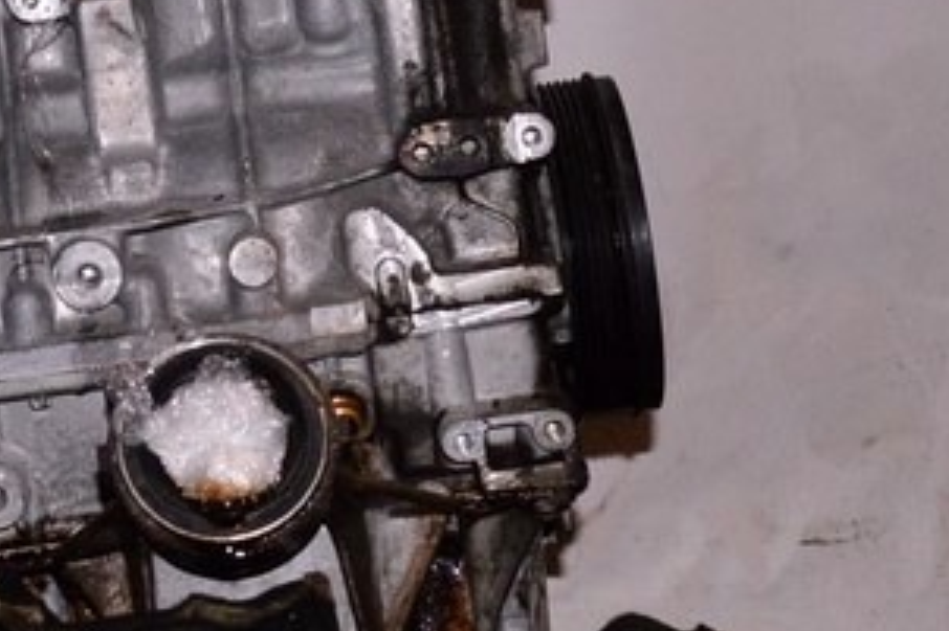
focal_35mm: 122
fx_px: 3214
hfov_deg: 16.5
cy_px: -30
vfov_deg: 11.1
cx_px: 31
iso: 1600
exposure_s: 1/200
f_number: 8
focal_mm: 24
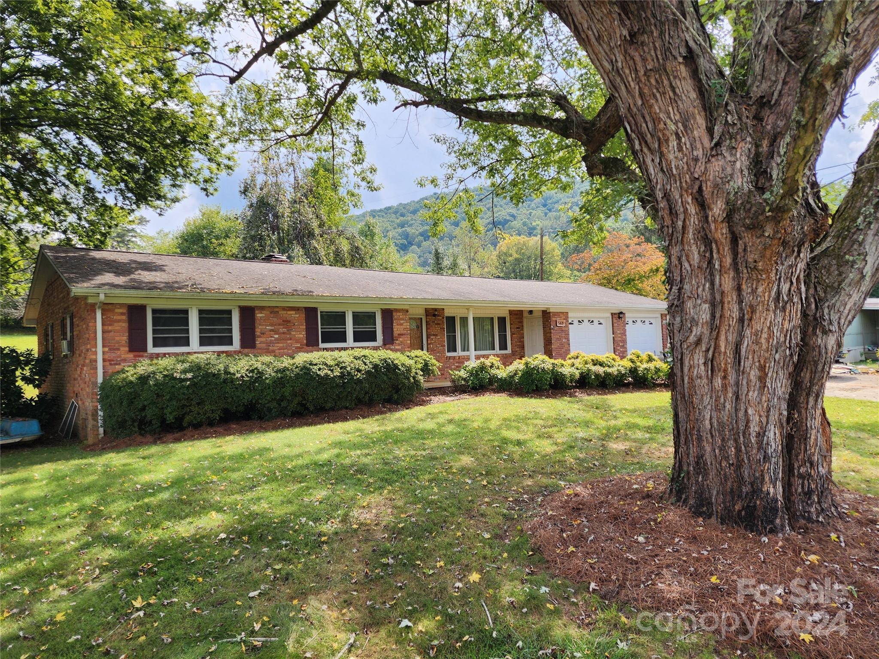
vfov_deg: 58.9
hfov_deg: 73.9
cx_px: 440
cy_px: 330
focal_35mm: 23
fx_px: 584
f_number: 1.8
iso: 12
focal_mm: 6.4
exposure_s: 1/307
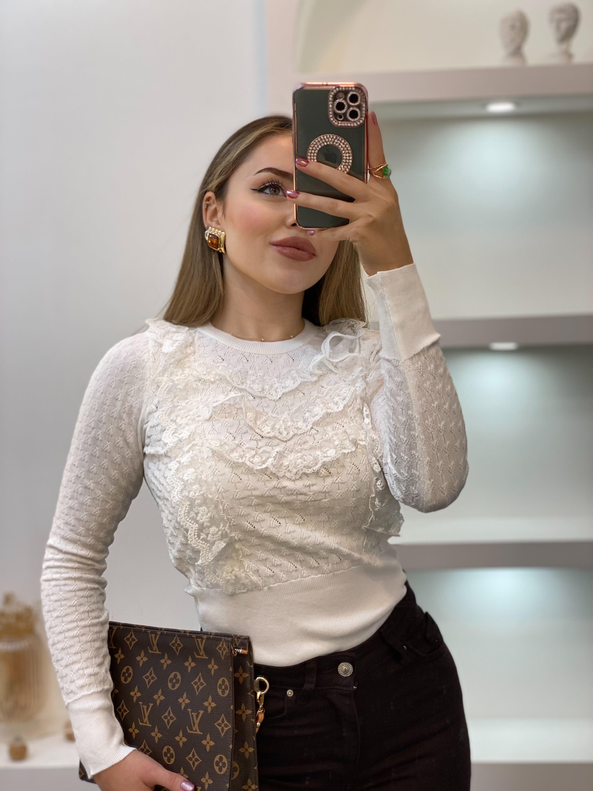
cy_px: 396
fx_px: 1188
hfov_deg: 28.0
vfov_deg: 36.8
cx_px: 296
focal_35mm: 52
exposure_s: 1/100
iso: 80
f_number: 2
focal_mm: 6
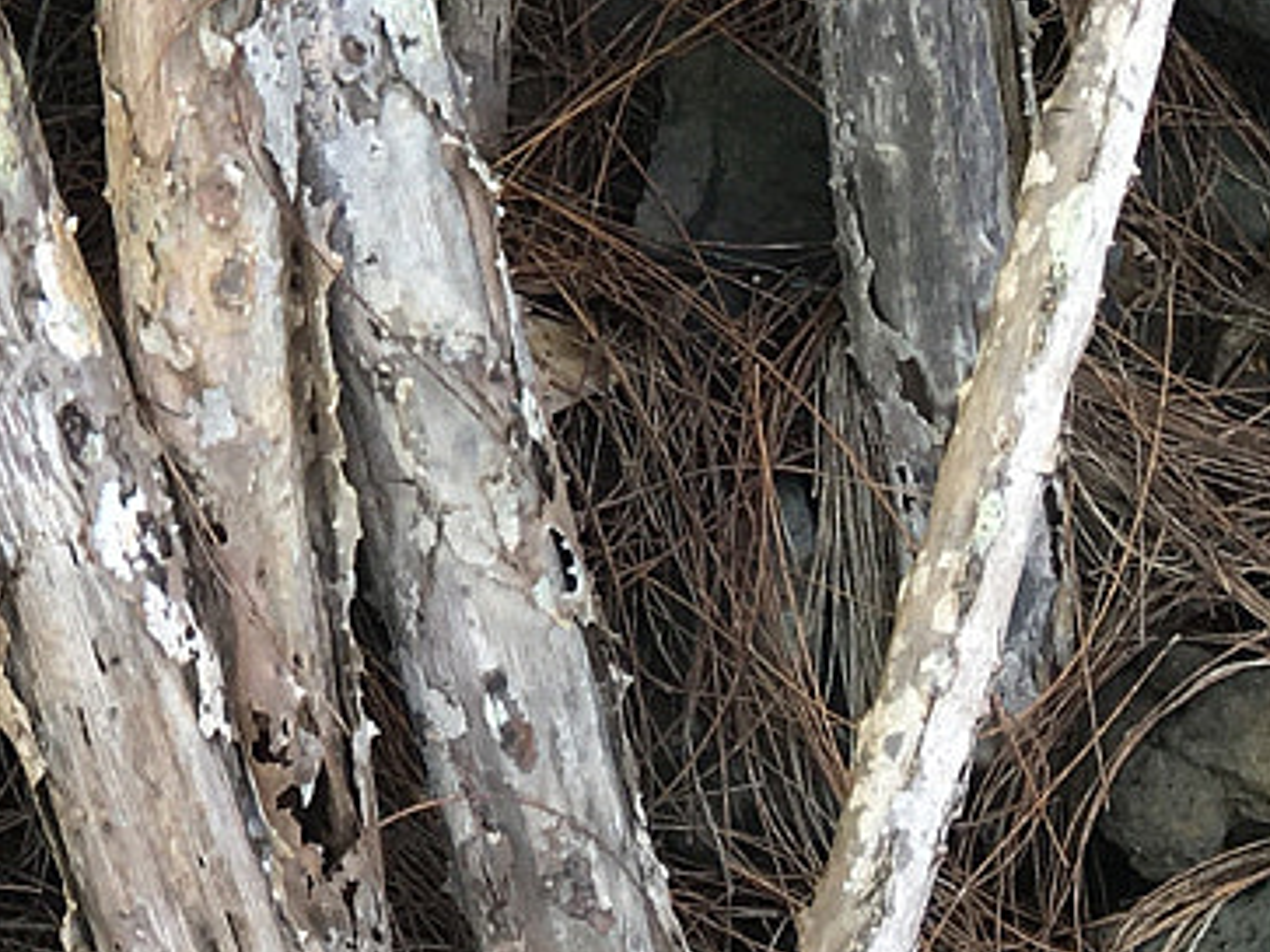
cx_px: -675
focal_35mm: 128
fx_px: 4695
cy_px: -518
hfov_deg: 14.3
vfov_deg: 11.1
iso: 25
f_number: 2.2
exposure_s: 1/222
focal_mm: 4.15
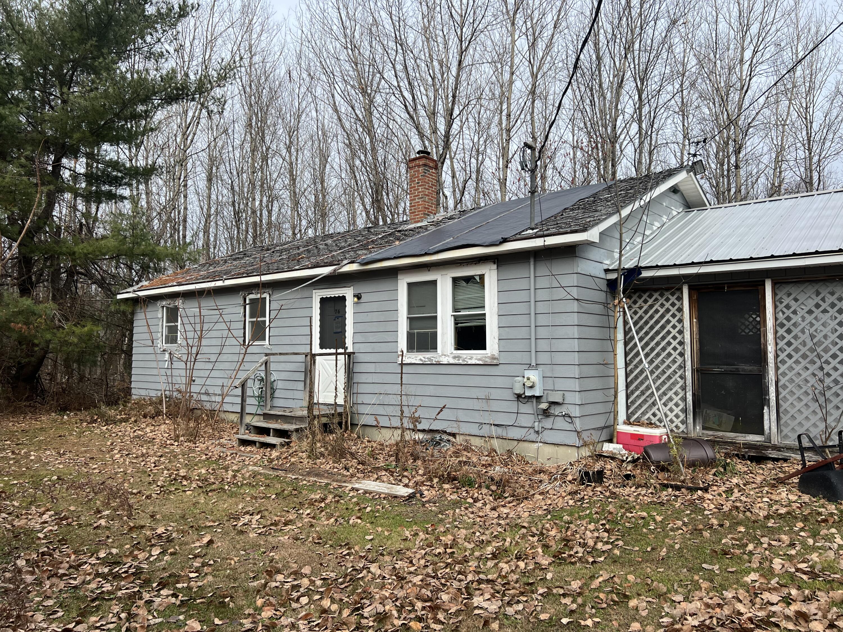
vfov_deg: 53.1
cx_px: 422
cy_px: 316
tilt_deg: +2.3
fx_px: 633
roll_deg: +0.2
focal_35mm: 26
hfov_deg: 67.3
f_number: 1.5
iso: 50
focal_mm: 5.7
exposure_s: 1/1511
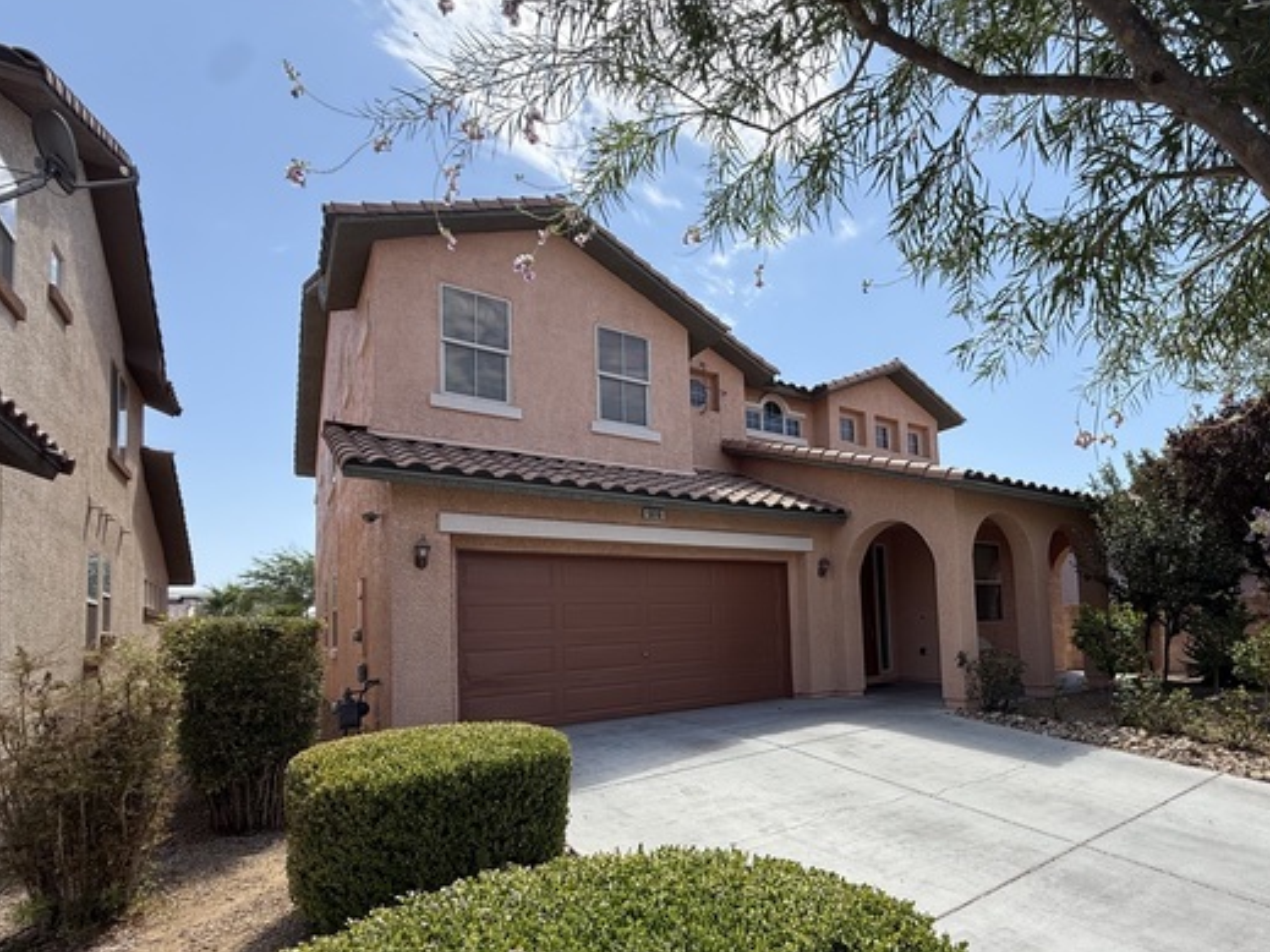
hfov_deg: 86.5
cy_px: 590
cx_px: 772
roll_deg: +3.0
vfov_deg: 70.5
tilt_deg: +2.7
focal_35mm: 18
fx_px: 660
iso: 50
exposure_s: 1/1312
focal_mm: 2.22
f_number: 2.2
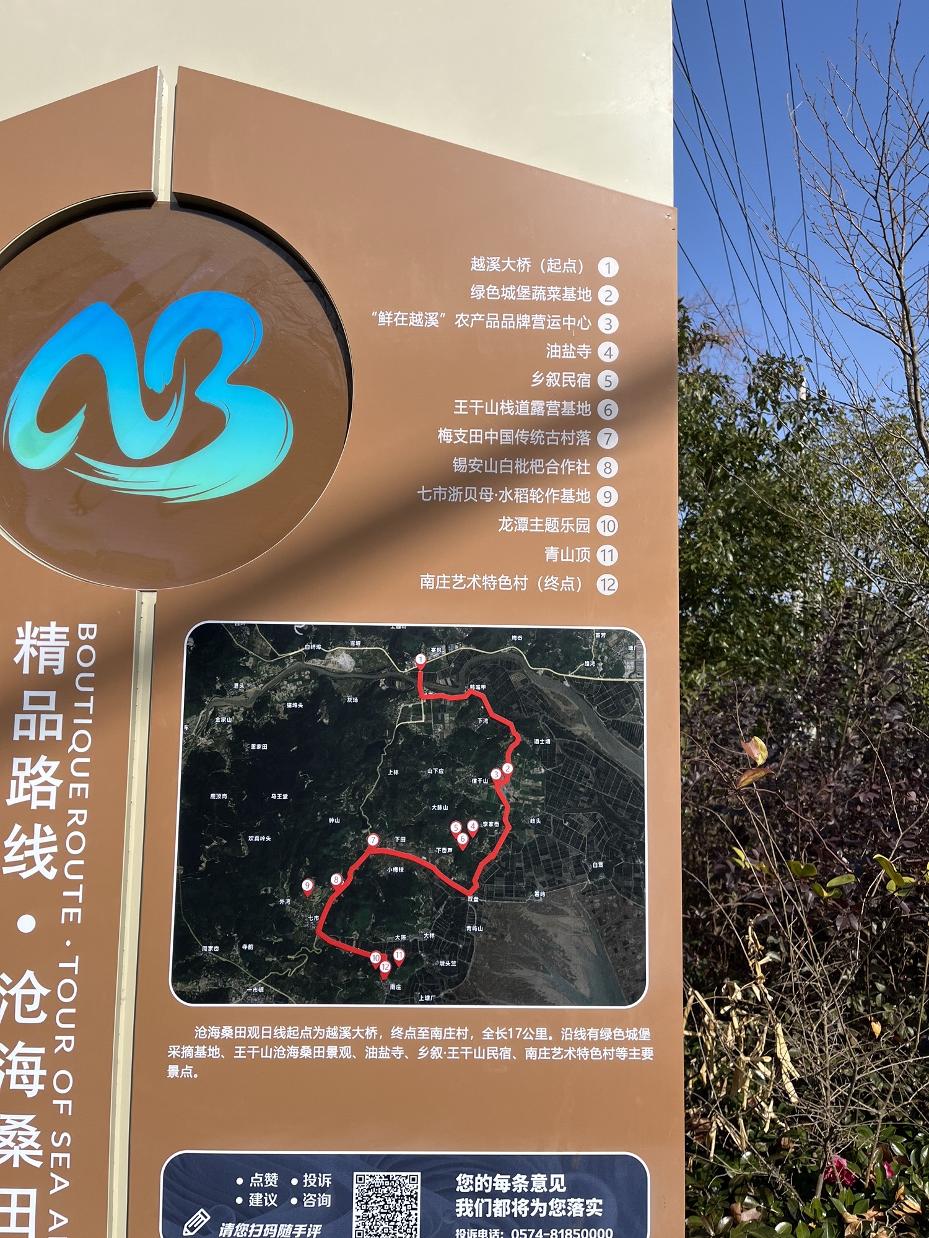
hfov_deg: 53.1
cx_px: 464
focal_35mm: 26
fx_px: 930
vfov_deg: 67.3
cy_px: 619
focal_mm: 5.1
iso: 50
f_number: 1.6
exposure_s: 1/3413
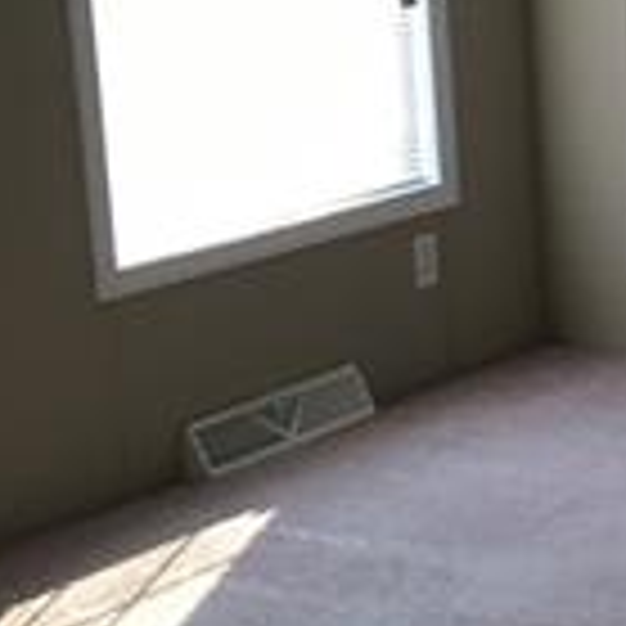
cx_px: 986
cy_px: 180
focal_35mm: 118
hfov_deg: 13.7
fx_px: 2414
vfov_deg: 14.7
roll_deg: +1.3
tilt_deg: -9.9
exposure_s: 1/30
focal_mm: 4.15
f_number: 2.2
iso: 32
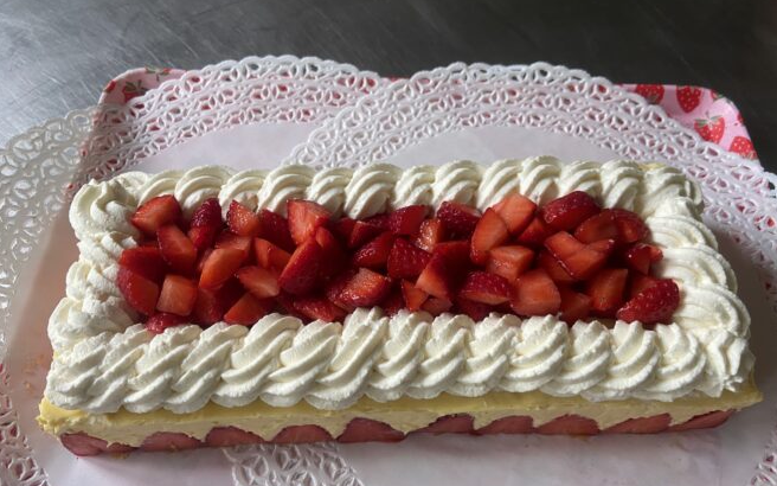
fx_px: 593
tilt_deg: -58.8
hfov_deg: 66.5
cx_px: 388
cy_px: 224
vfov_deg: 44.5
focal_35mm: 28
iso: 125
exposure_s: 1/95
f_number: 1.8
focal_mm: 4.25
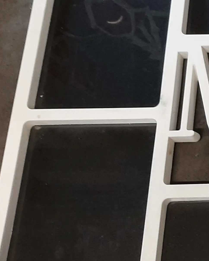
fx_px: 657
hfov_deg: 14.8
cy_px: 39
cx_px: 420
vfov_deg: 22.1
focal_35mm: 85
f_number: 1.7
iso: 50
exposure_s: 1/50
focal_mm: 3.93
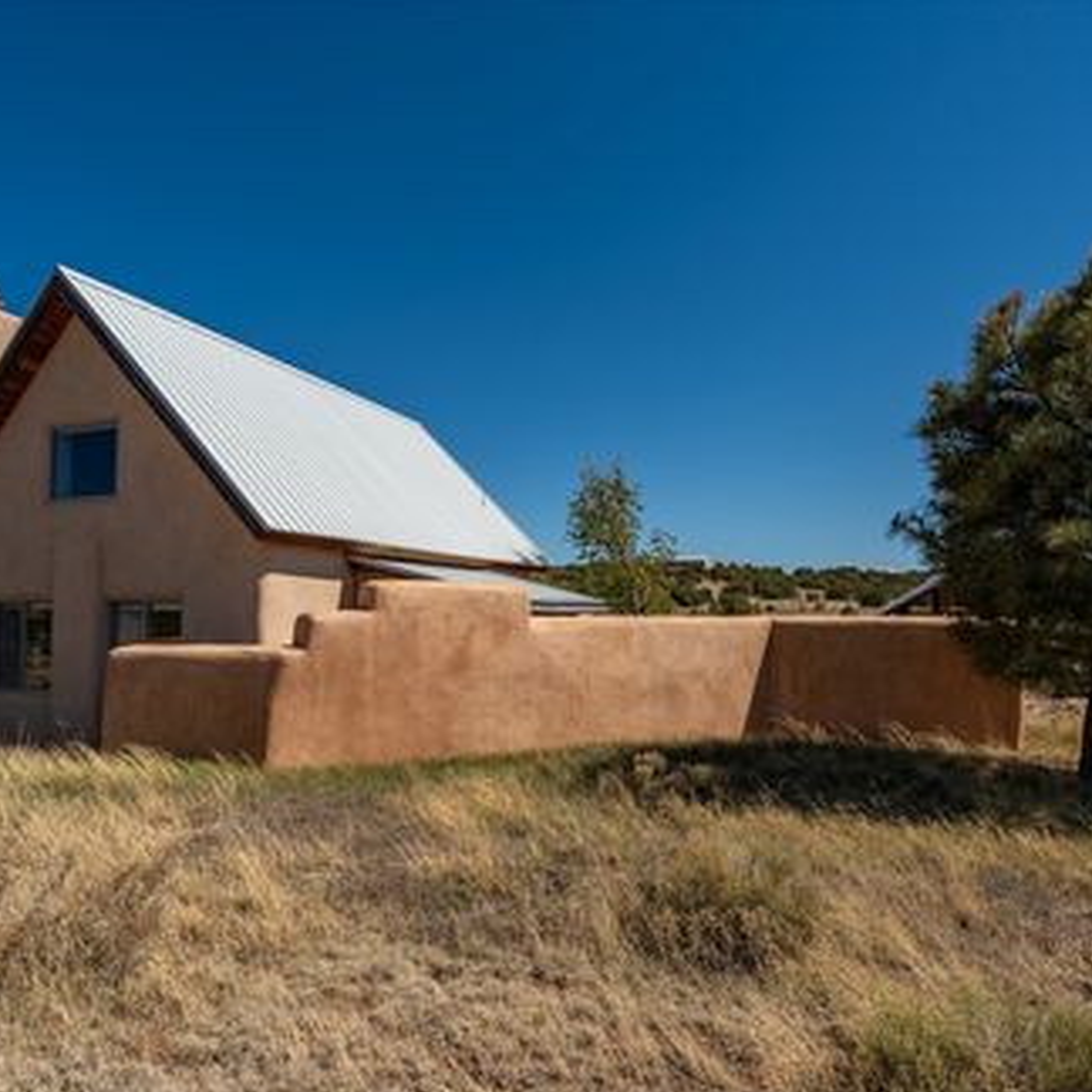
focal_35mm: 21
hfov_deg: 72.0
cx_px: 492
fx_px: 749
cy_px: 554
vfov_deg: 72.1
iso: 100
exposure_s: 1/6400
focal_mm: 16
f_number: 8
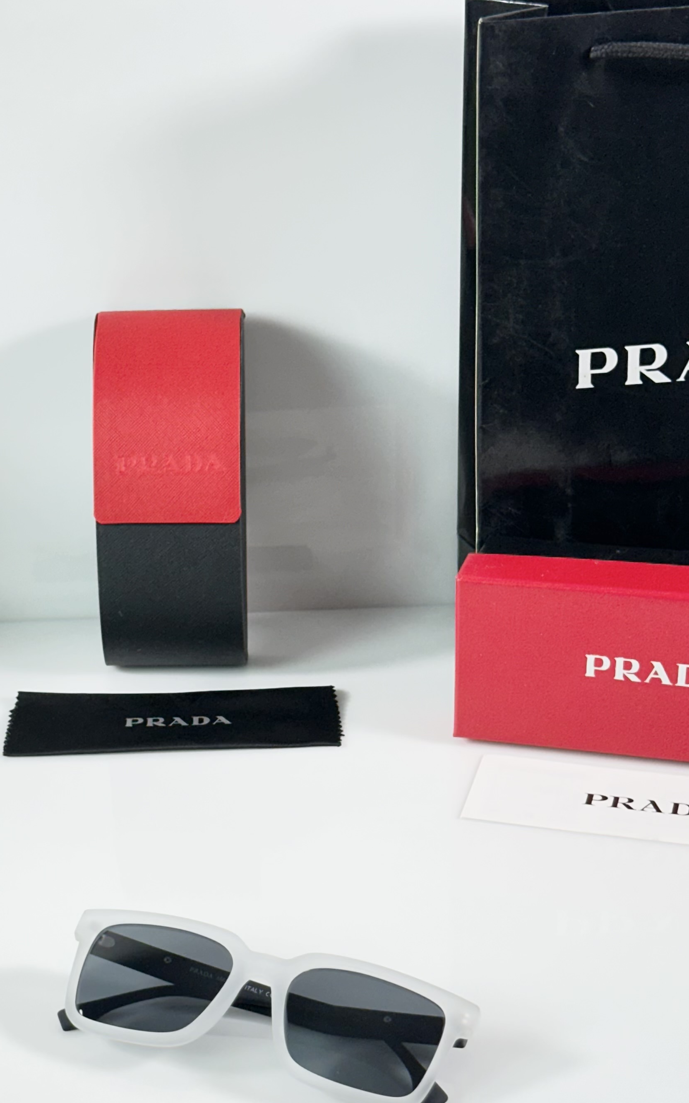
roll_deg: +1.4
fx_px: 2313
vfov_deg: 26.7
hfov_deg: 16.9
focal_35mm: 77
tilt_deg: -28.4
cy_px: 708
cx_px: 239
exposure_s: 1/100
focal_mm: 6.86
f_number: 1.78
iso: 80
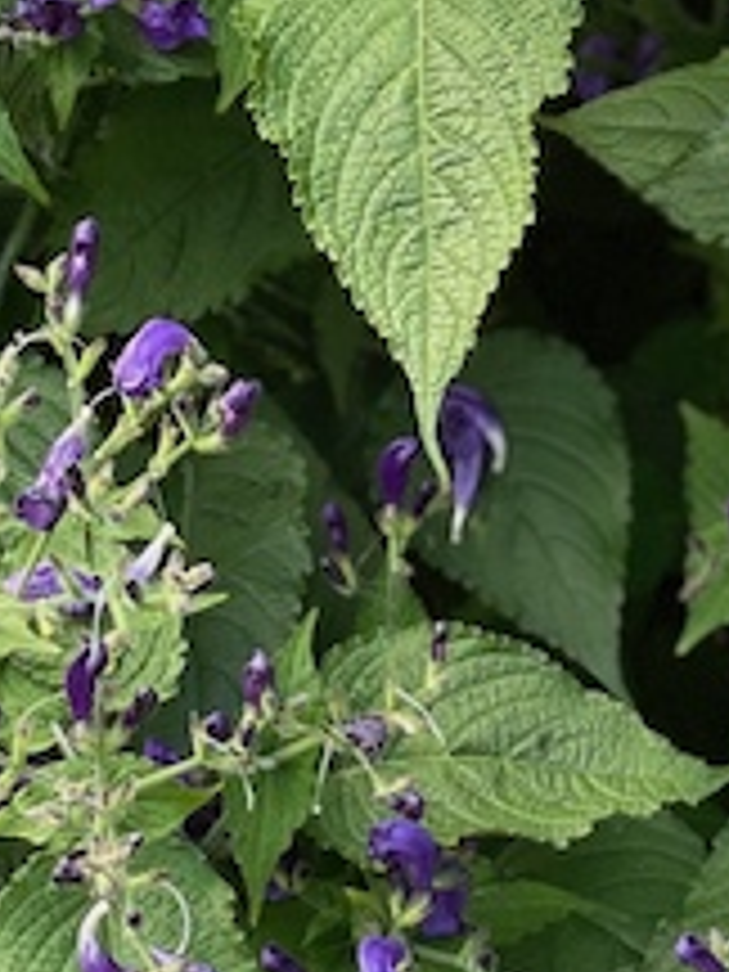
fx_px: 6908
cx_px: 648
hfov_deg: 6.0
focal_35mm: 246
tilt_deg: -16.4
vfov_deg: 8.0
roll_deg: +2.3
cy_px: -252
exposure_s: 1/122
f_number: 2
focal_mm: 6
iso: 64
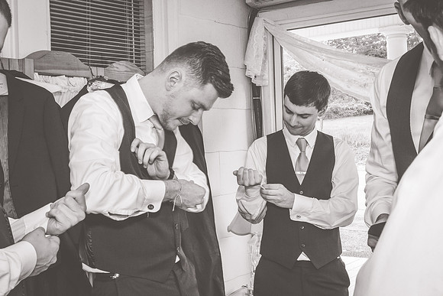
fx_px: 591
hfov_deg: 41.1
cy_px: 148
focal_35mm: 48
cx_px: 222
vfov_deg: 28.1
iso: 1250
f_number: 10
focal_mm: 32
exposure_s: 1/60
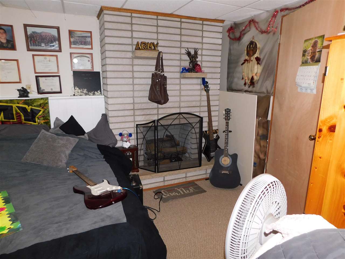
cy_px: 130
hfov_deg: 73.9
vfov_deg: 58.9
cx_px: 172
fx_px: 229
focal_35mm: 23
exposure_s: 1/30
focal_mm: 4
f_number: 3
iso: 200
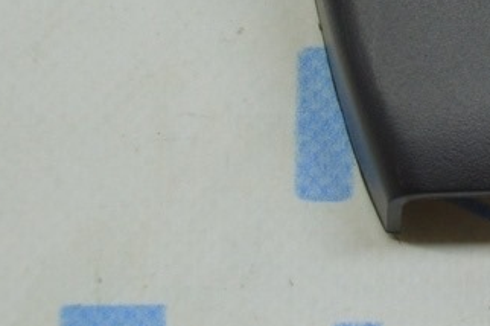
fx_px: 2203
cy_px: 14
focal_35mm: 162
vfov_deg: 8.4
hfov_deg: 12.5
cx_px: 531
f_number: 4.5
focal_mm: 34
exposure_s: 1/80
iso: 400
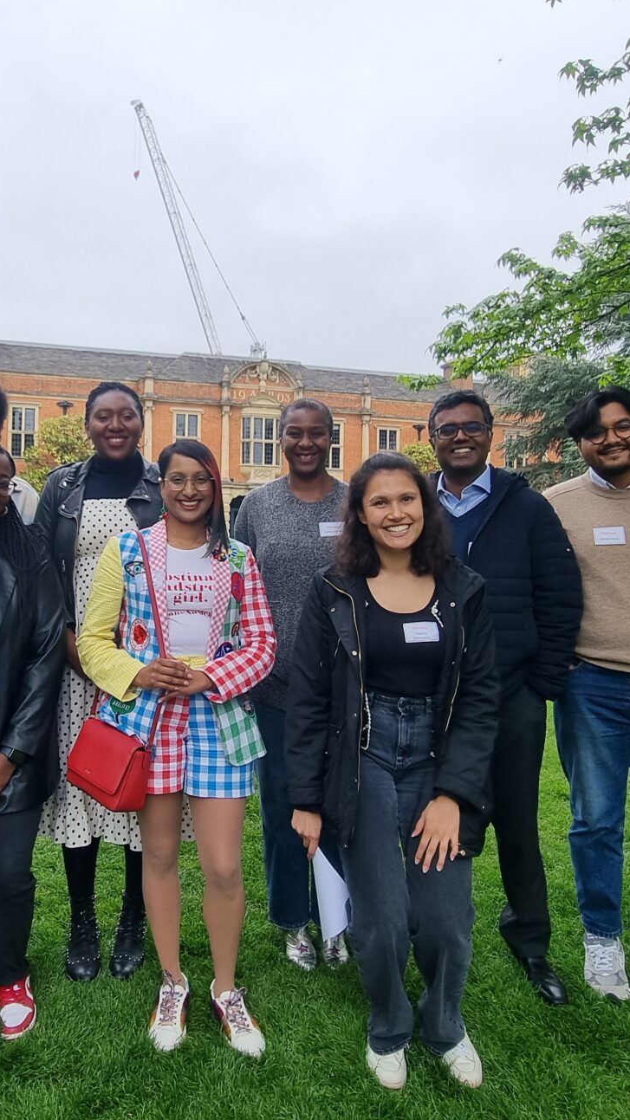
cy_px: 528
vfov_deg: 78.6
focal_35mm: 23
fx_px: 683
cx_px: 171
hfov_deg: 47.9
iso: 50
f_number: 2.2
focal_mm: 2.2
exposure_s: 1/886
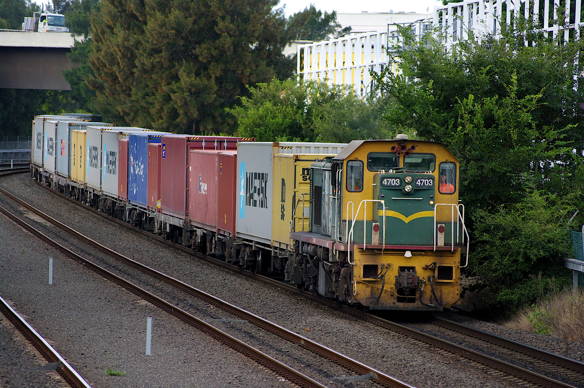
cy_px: 194
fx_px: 4862
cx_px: 292
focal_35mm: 300
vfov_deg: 4.6
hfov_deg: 6.9
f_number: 5.6
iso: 400
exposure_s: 1/320
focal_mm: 200
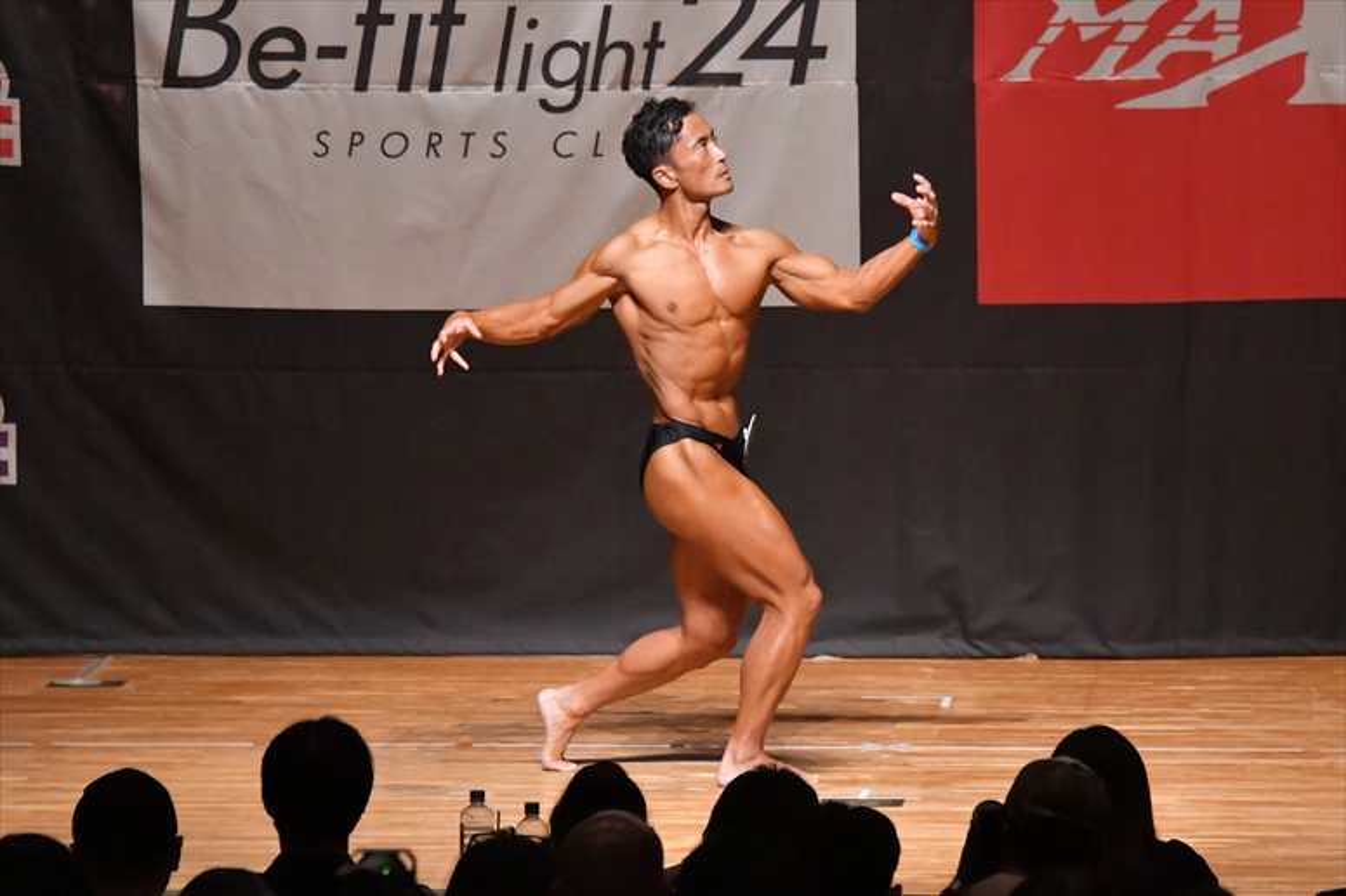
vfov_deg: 5.4
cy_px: 448
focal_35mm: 255
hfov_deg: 8.1
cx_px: 673
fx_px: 9530
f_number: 5.6
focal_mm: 170
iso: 12800
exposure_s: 1/400
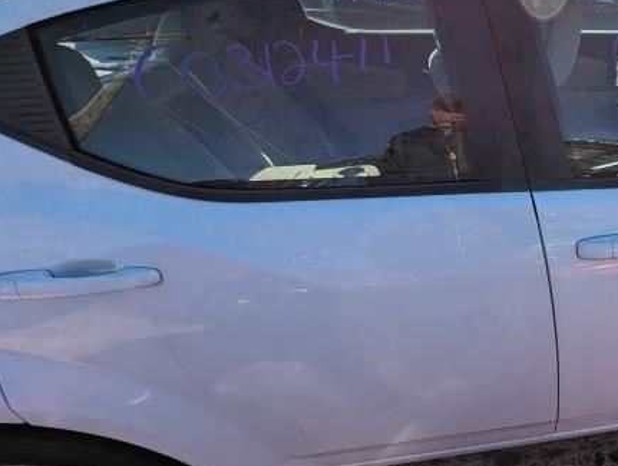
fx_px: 429
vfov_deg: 56.9
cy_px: 252
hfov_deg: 61.4
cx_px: 545
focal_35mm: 24
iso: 46
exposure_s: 1/1795
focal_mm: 1.95
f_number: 2.2
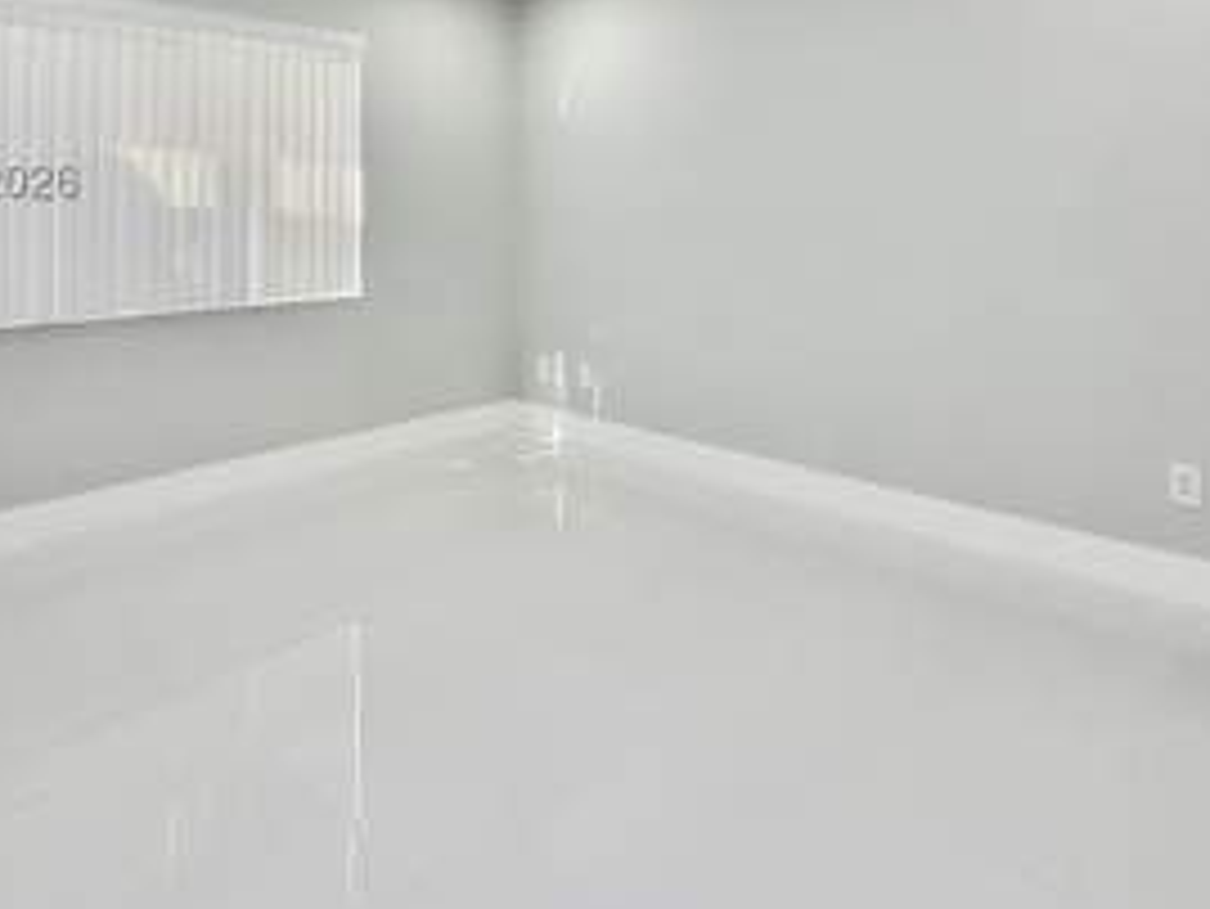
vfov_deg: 51.7
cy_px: 189
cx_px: 553
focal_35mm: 25
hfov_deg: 69.2
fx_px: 874
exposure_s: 1/99
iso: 80
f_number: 2.2
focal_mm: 2.22
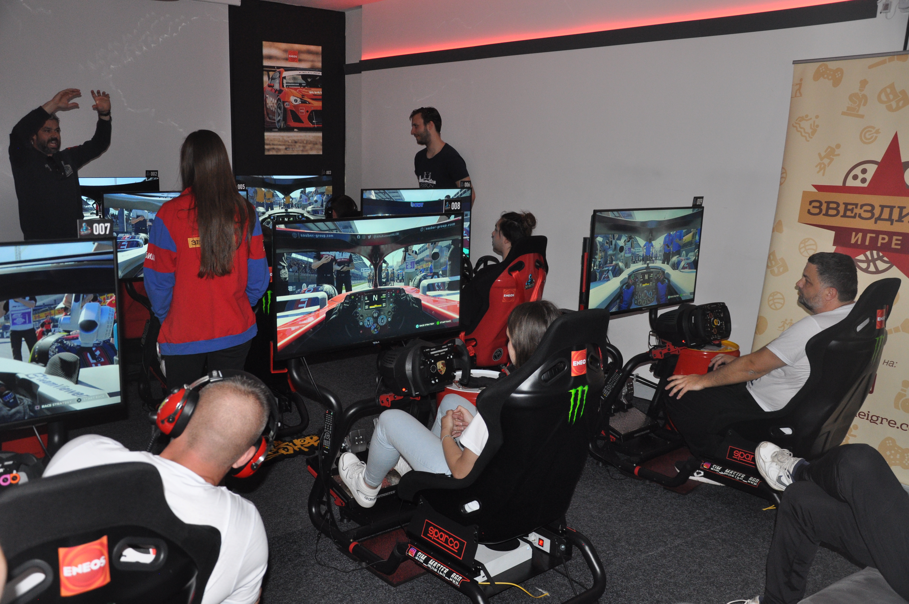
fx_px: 832
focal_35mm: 33
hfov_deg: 57.3
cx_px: 454
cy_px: 302
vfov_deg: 39.9
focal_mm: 22
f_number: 3.8
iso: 800
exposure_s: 1/60
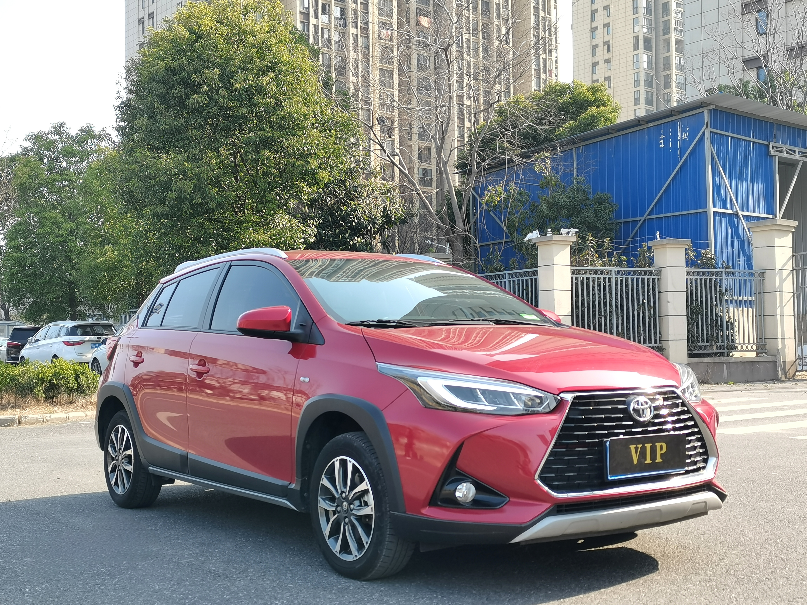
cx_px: 404
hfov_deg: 43.9
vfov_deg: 33.6
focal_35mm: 43
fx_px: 1002
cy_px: 302
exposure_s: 1/266
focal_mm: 5.58
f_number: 1.8
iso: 50
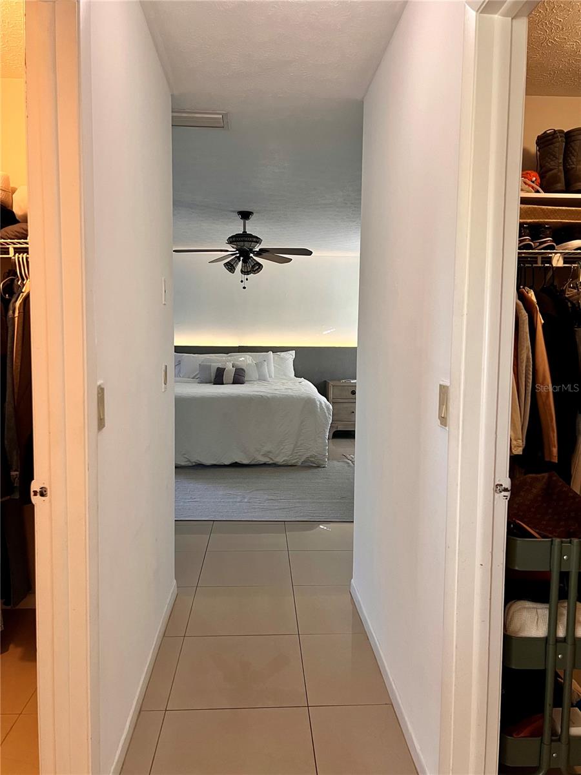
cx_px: 290
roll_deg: -0.9
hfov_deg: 53.1
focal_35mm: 26
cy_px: 388
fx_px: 582
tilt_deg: -4.4
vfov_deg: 67.3
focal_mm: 5.7
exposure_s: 1/60
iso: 200
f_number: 1.5
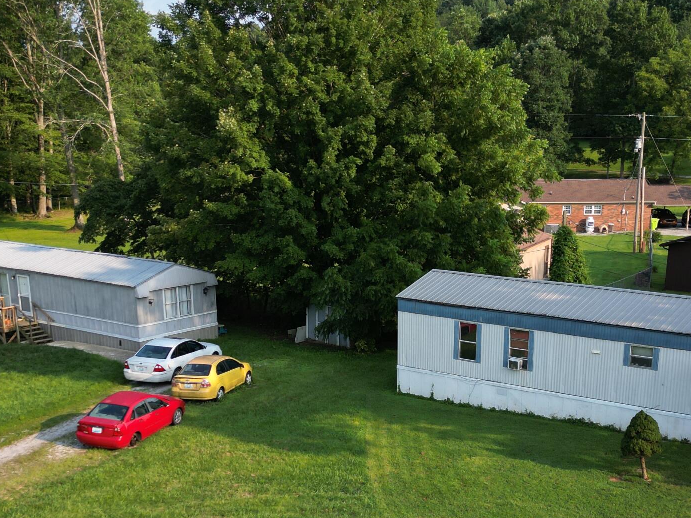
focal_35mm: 52
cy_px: 445
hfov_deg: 36.7
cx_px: 409
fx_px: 1038
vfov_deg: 27.2
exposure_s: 1/1250
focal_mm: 6.72
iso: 110
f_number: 1.7
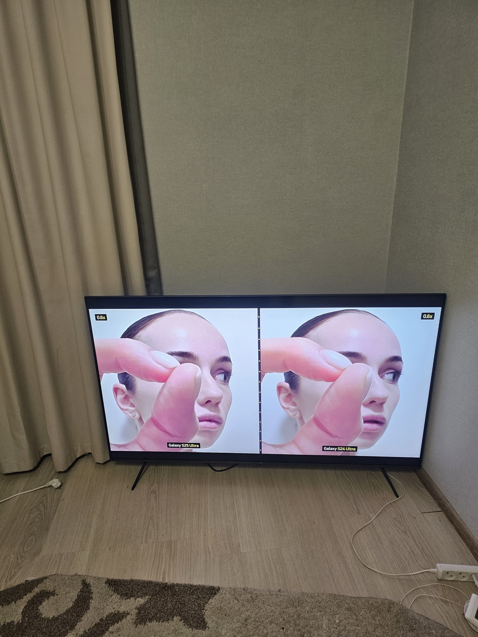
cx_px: 239
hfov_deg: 58.9
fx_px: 423
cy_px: 318
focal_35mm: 23
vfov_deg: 73.9
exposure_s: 1/190
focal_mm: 6.3
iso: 250
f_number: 1.7
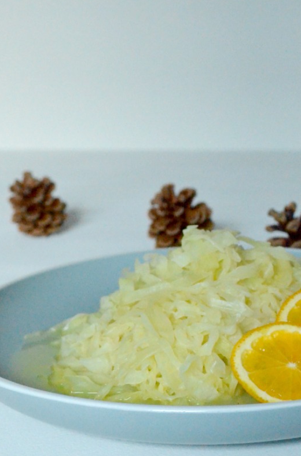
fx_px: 1047
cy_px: 322
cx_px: 248
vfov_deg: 24.4
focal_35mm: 83
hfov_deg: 16.2
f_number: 5.6
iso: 6400
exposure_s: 1/160
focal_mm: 32
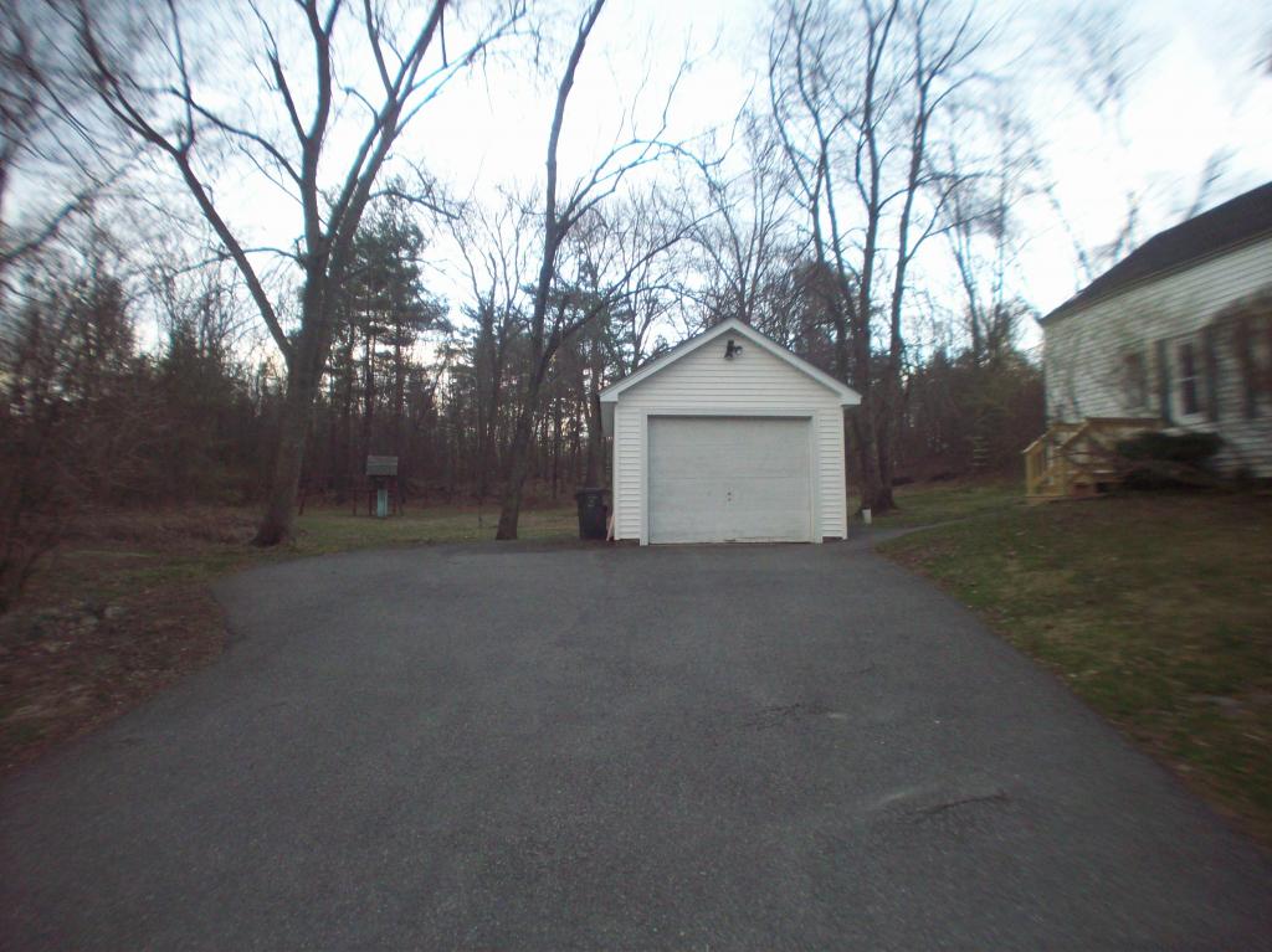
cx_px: 636
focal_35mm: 37
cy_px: 476
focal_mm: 6.2
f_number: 2.8
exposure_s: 1/128
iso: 169
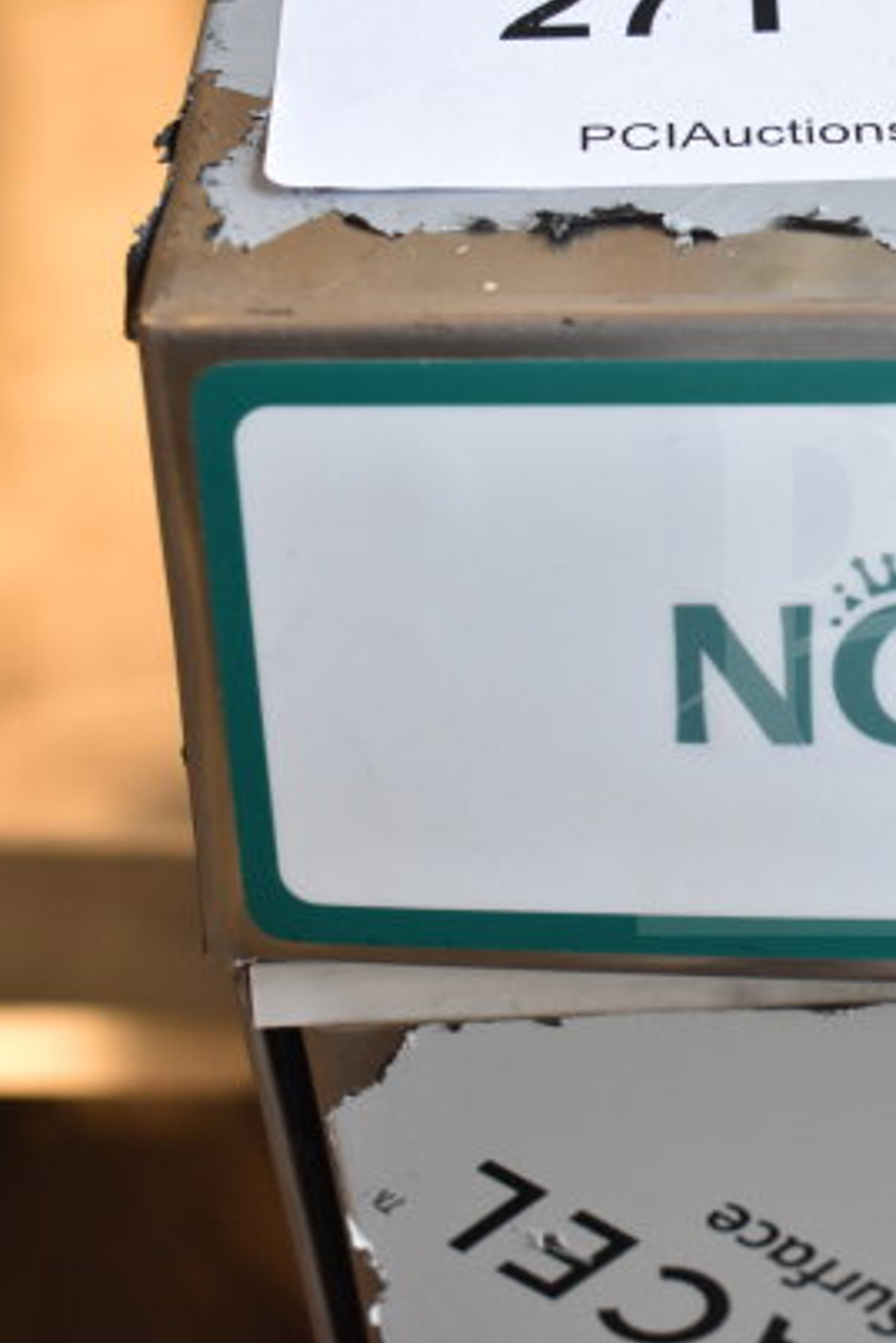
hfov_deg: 12.3
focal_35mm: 109
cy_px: 672
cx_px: 1009
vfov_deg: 18.7
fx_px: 4066
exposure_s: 1/80
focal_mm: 48
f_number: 5.3
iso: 1000
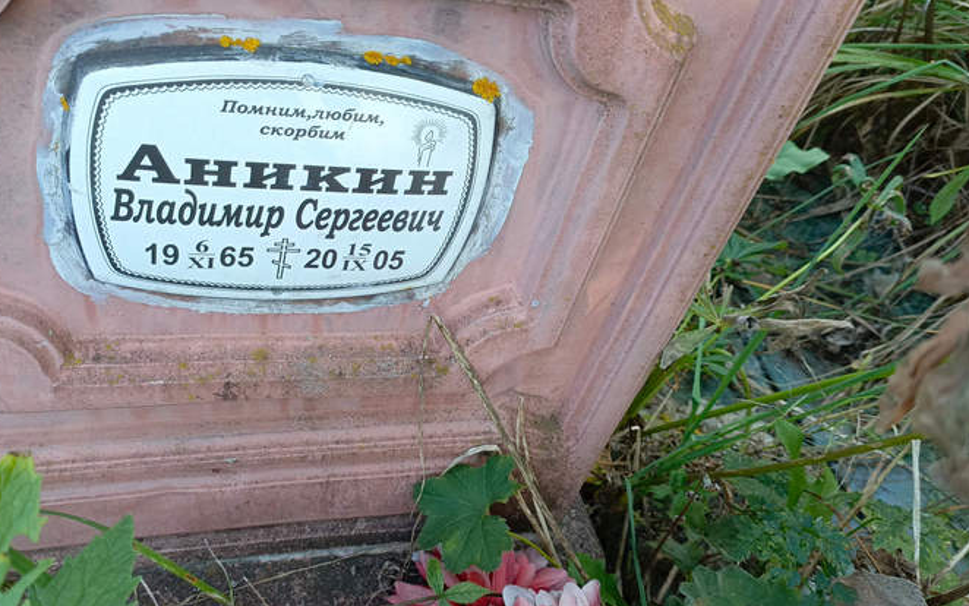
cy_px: 310
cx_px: 435
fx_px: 845
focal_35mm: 32
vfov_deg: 39.4
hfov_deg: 59.5
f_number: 1.69
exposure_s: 1/100
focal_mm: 4.76
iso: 141
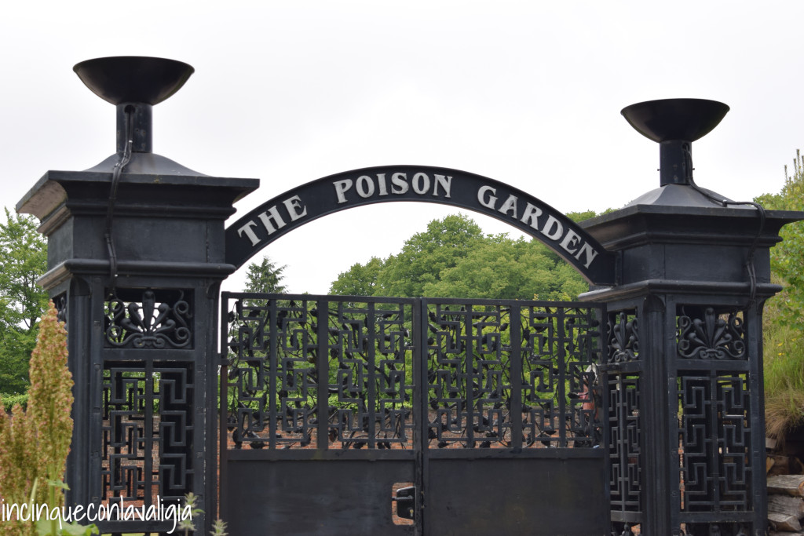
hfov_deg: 26.0
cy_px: 268
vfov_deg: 17.5
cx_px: 402
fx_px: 1742
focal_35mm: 78
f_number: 8
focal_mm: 52
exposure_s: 1/250
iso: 400
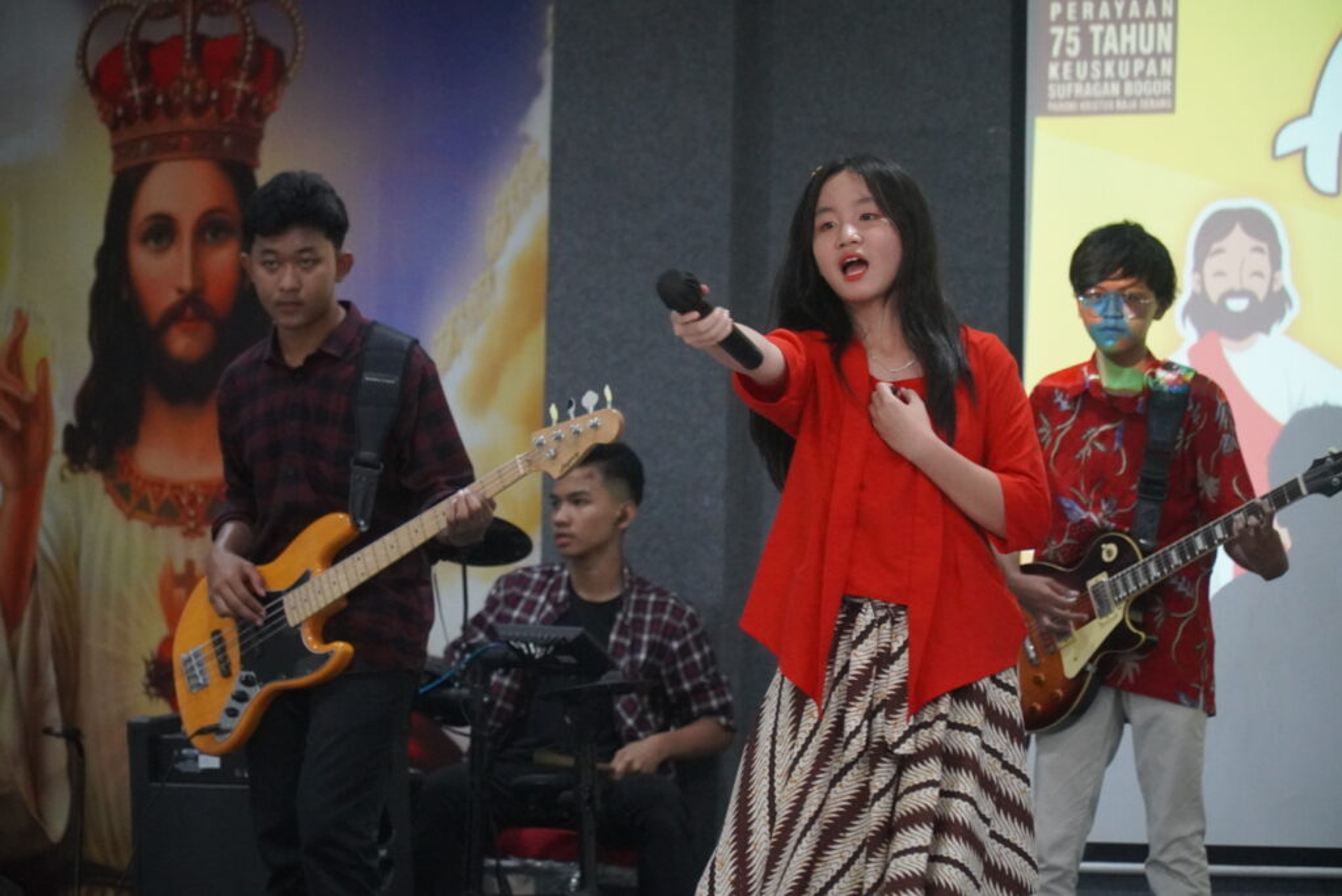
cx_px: 671
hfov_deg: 13.0
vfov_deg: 8.7
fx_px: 5874
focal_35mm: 158
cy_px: 448
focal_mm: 105
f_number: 4
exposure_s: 1/200
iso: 5000
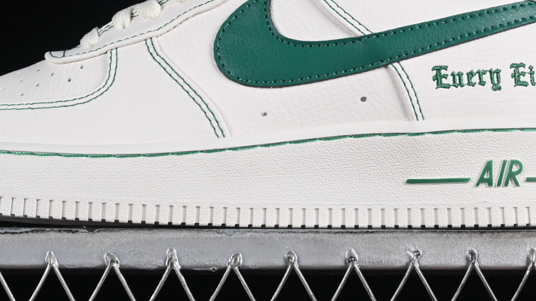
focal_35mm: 155
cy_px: 13
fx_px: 2203
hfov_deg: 13.9
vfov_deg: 7.8
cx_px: 239
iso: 160
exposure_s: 1/100
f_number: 8
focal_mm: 50
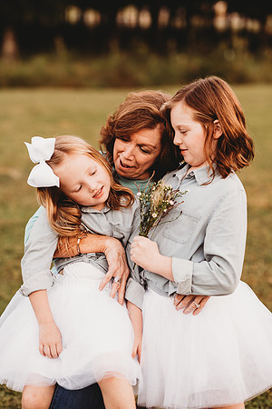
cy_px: 204
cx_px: 136
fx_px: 963
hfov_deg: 16.1
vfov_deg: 23.9
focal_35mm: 85
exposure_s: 1/125
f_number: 2.2
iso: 125
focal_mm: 85
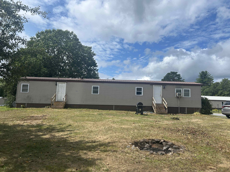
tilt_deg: +7.6
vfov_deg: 53.1
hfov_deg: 67.3
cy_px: 86
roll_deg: -1.0
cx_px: 115
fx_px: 173
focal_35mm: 26
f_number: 1.5
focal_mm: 5.7
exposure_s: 1/6993
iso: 50
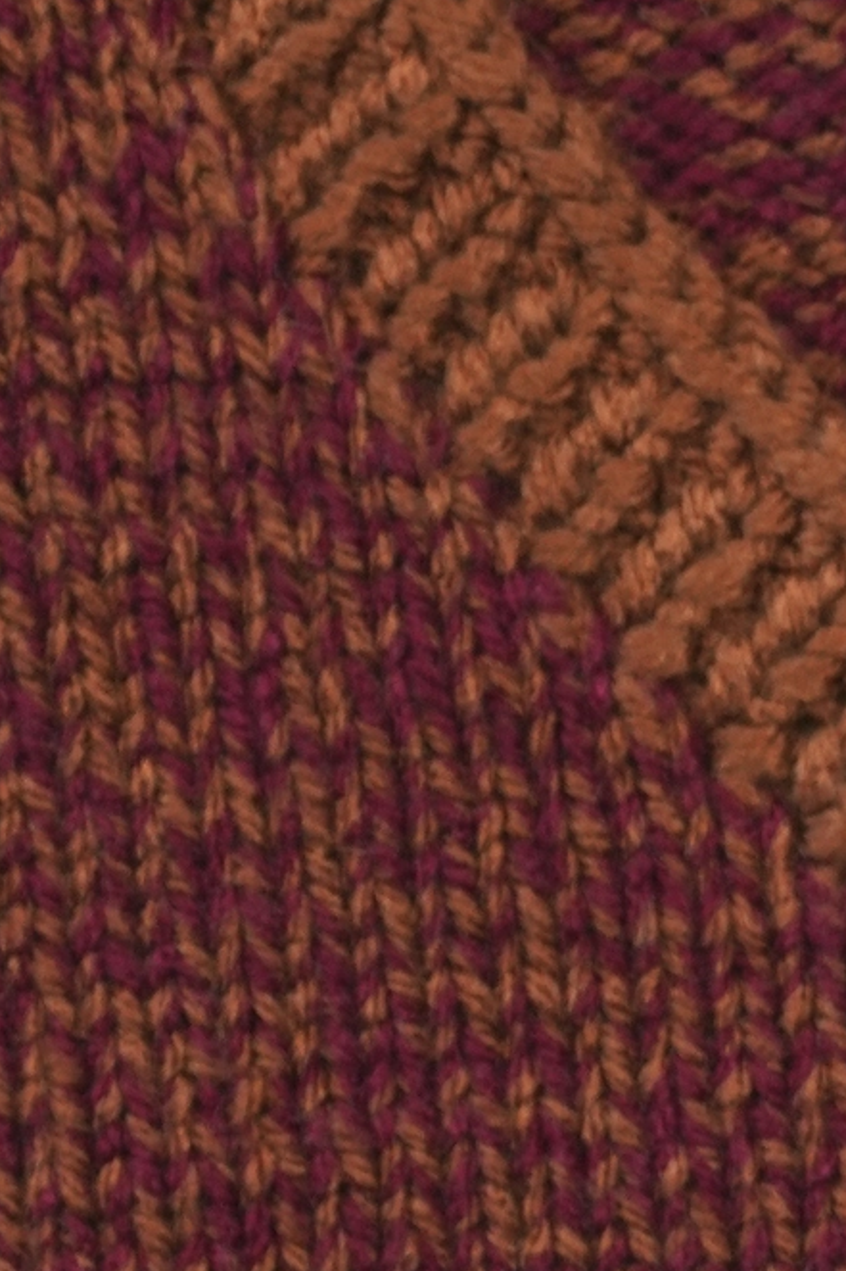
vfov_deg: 2.7
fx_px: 26696
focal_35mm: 757
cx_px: -84
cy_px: 586
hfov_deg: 1.8
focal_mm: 116
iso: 320
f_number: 7.1
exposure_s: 1/50
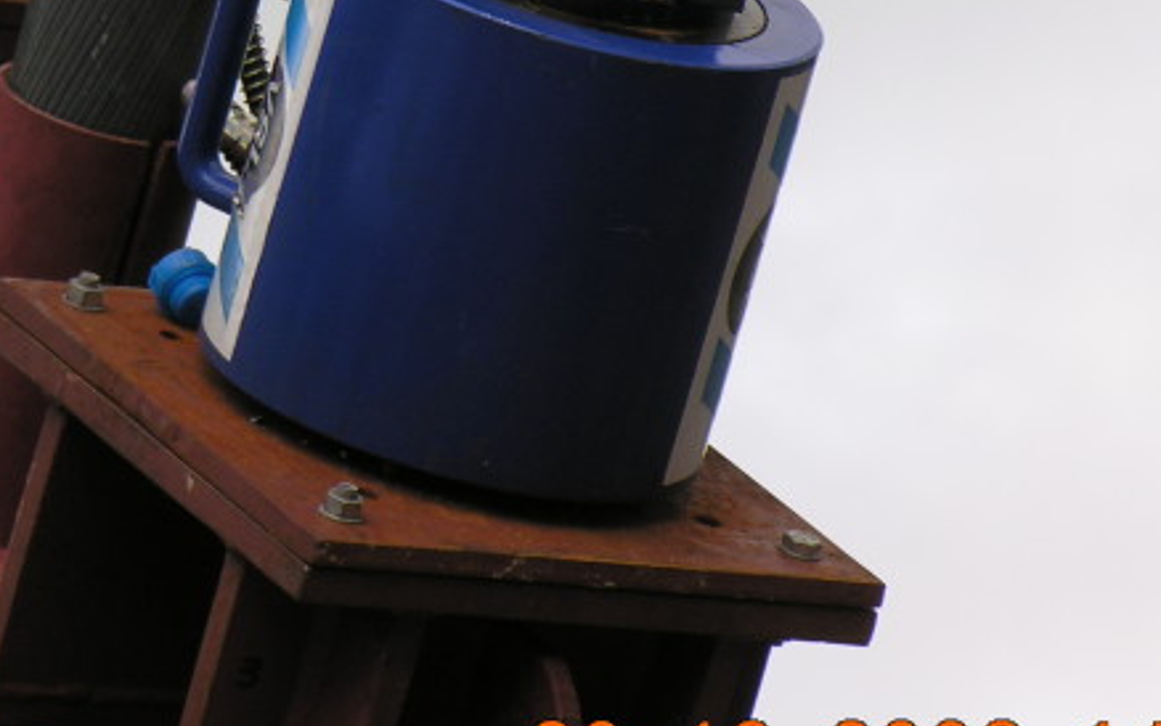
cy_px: -50
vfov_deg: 2.2
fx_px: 18831
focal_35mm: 595
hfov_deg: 3.5
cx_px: 138
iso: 50
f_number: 6.2
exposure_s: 1/149
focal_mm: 61
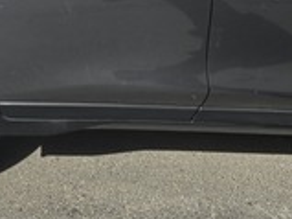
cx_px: 111
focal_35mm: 66
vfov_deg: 20.2
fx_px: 556
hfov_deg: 29.3
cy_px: -71
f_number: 1.7
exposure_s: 1/1033
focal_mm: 6.3
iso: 12
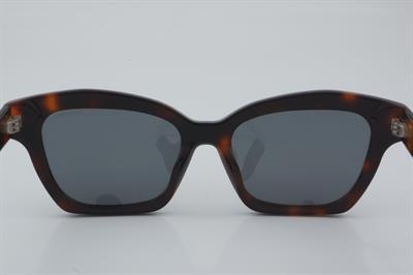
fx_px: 774
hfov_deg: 29.9
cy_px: 138
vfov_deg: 20.1
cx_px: 206
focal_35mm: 68
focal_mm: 45
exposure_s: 1/3
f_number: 32
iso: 100
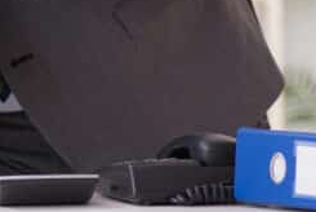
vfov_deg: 3.1
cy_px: -177
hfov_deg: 4.6
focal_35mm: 439
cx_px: -208
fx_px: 3858
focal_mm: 105
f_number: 5
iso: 160
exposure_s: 1/100
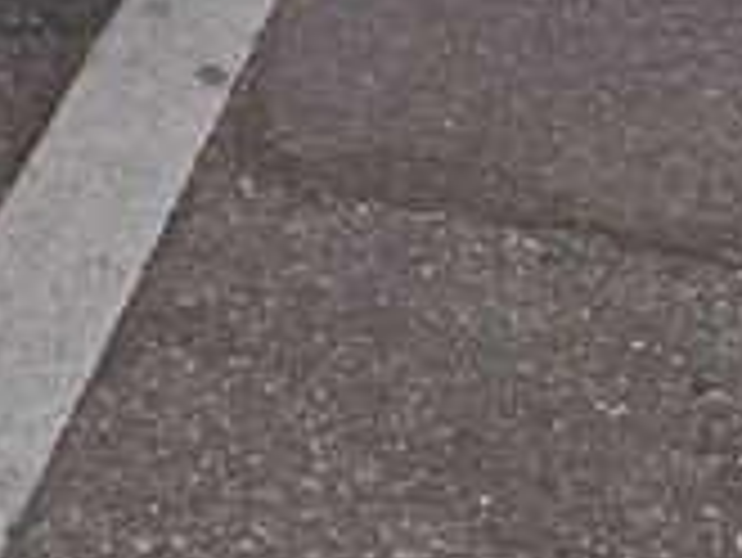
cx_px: -310
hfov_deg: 17.8
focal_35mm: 101
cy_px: -630
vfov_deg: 12.5
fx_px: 2167
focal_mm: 3.98
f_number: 1.8
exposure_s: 1/100
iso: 160
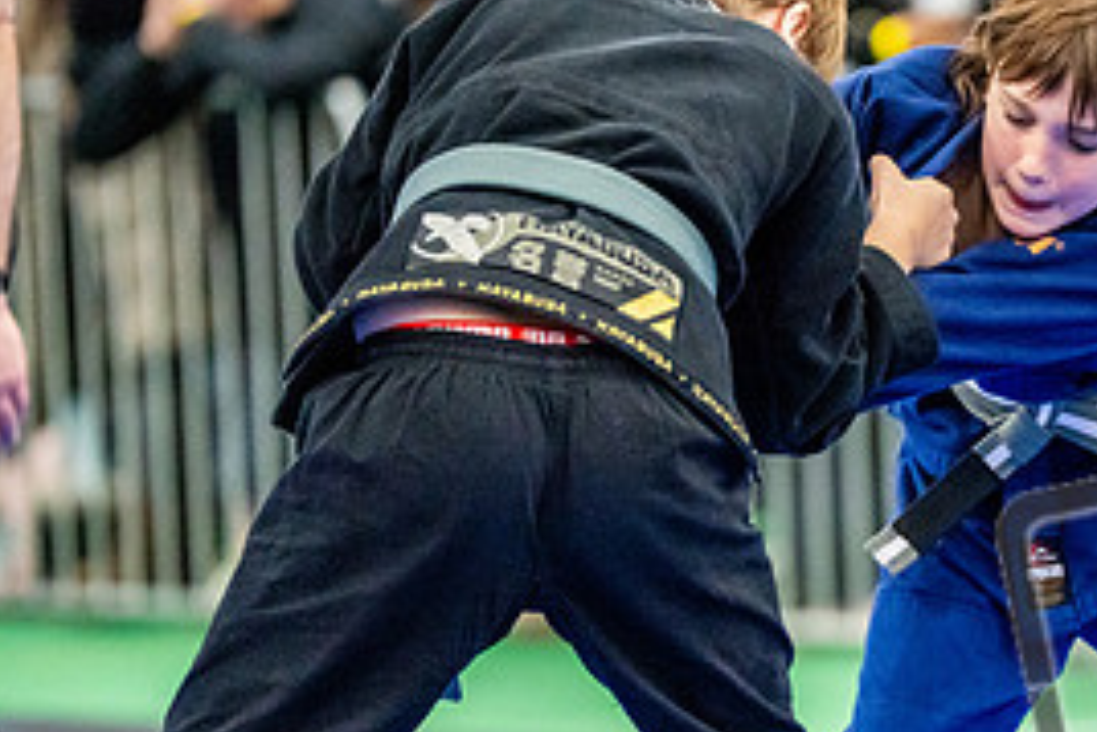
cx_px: 1007
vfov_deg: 3.2
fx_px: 13201
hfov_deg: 4.8
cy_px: 562
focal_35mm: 433
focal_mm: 200
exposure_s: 1/500
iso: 6400
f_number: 2.8
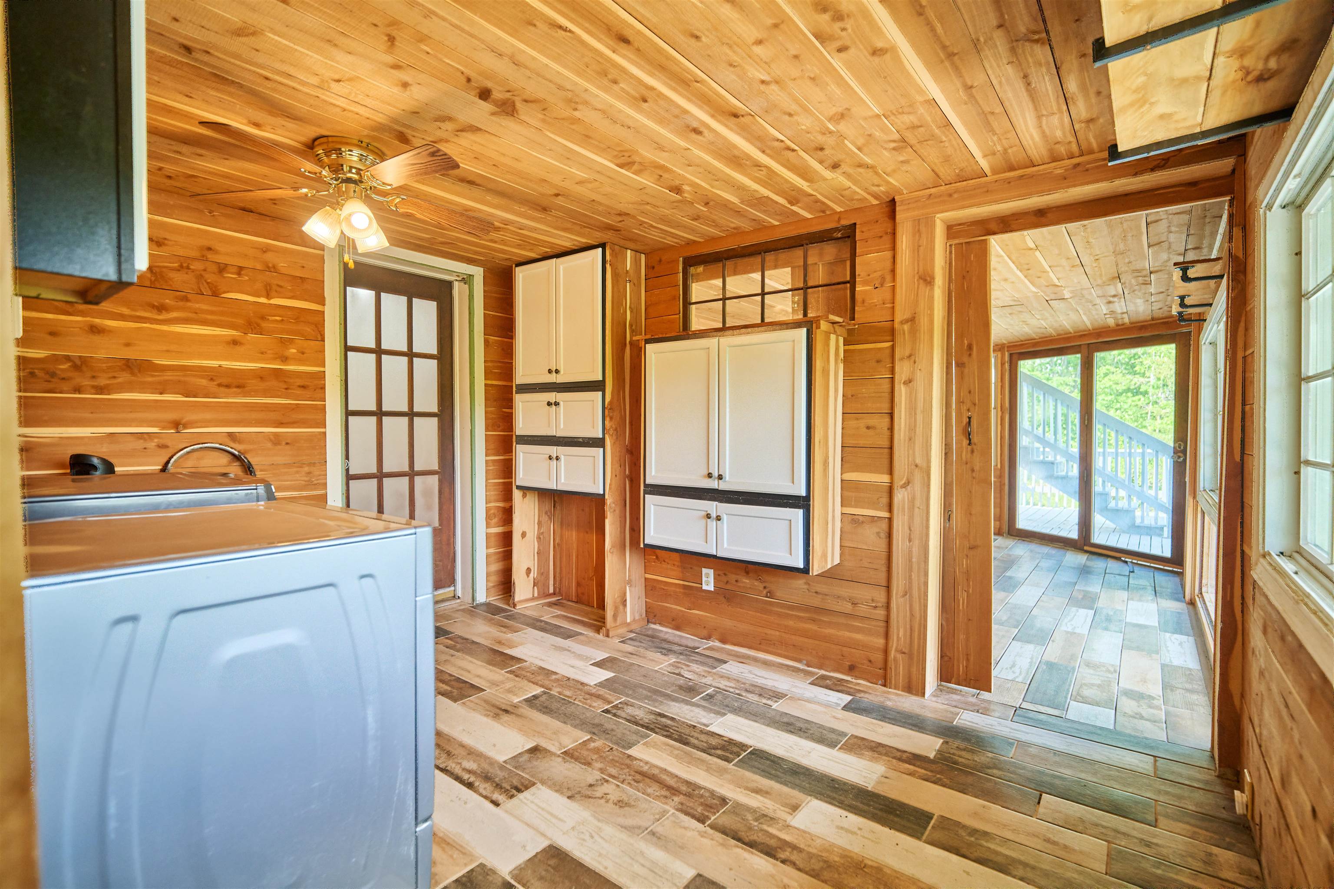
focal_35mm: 16
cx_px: 667
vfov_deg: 73.7
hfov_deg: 96.7
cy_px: 444
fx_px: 593
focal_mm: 16
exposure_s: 1/200
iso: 2500
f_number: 2.8
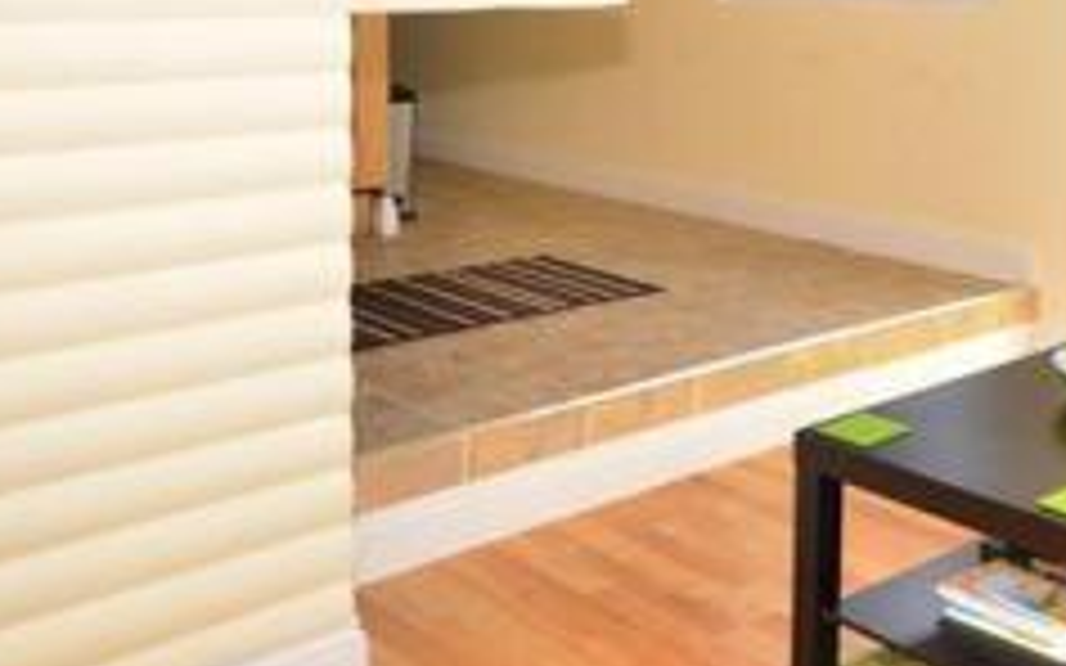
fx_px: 1415
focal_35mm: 49
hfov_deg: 38.9
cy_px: -43
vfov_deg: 24.9
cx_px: 927
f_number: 5
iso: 200
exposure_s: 1/50
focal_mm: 11.5
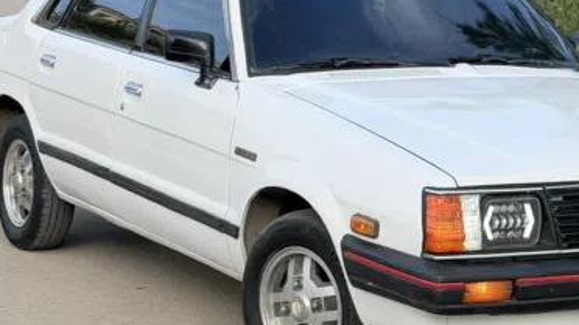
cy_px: 8
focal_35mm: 90
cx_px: 386
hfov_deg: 23.6
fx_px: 1381
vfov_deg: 13.3
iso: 64
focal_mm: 6.76
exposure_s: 1/1575
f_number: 1.78
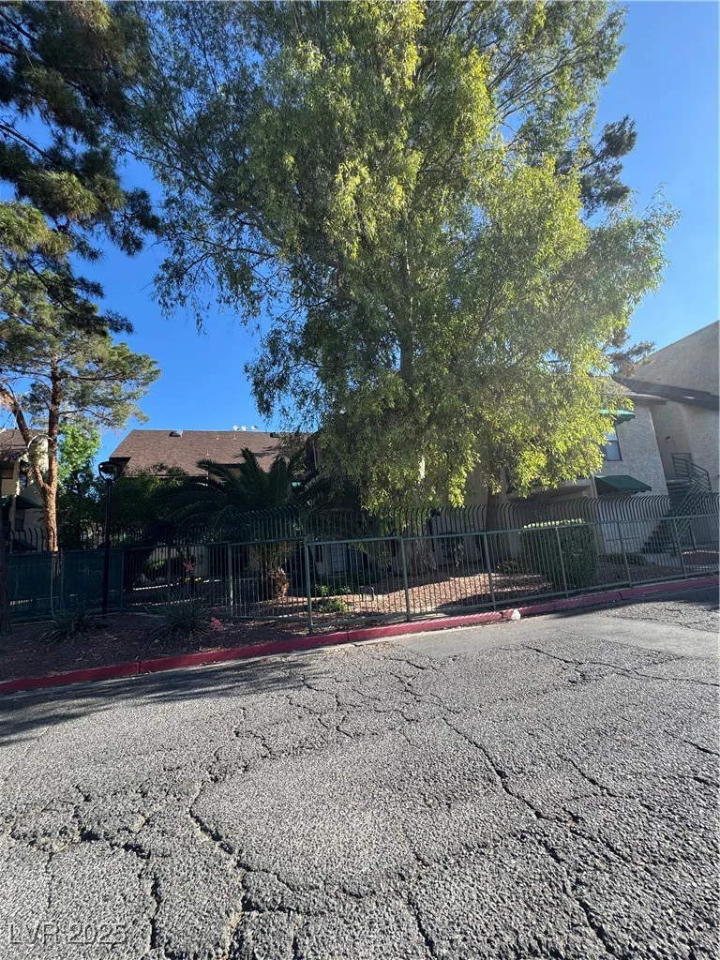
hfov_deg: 85.7
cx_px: 360
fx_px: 388
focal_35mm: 14
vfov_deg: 102.1
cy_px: 480
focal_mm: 2.22
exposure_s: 1/537
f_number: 2.2
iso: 40
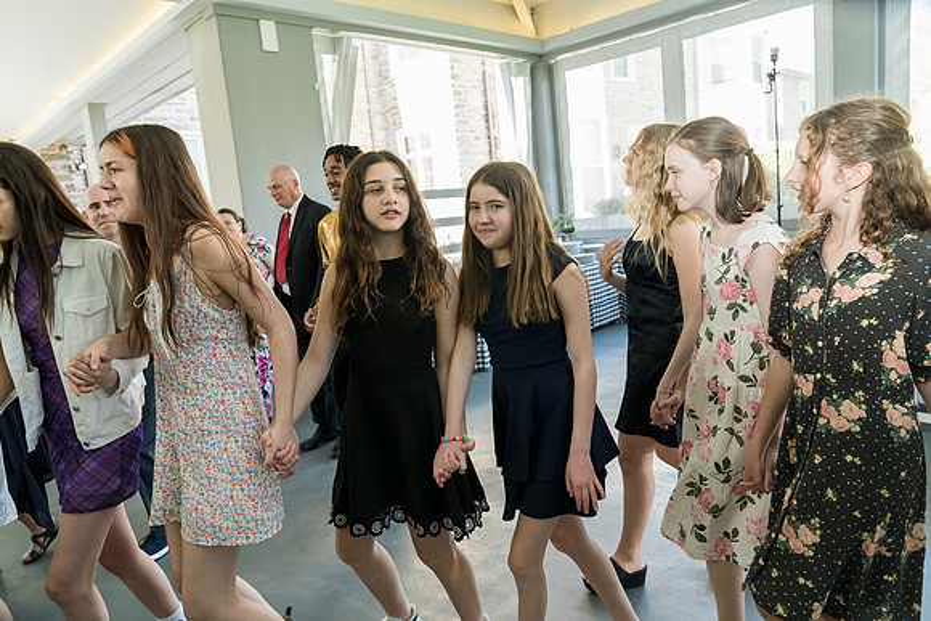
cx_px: 466
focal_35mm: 24
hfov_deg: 73.7
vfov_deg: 53.2
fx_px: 621
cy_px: 310
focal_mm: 24
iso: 1250
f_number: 5
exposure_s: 1/200
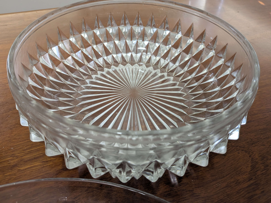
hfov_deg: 71.6
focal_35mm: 24
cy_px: 102
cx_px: 136
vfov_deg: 56.8
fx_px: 188
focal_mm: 4.53
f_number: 1.7
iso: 118
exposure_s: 1/100
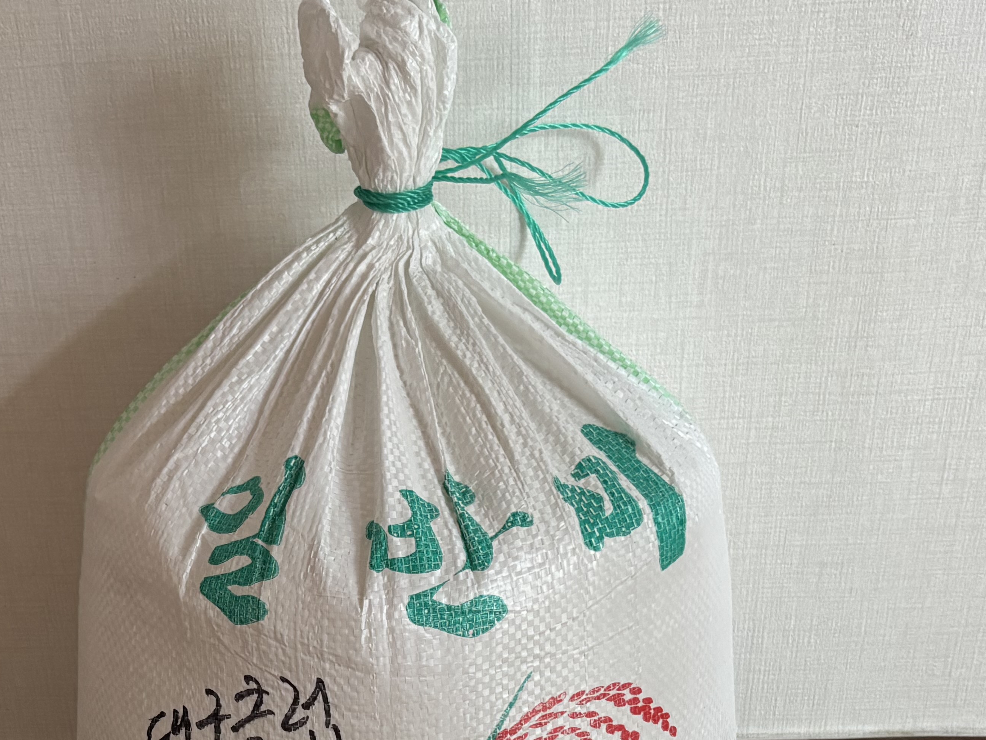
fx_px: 1624
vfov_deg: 24.8
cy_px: 689
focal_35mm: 57
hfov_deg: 33.4
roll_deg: +4.5
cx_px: 307
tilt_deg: -35.2
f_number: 1.6
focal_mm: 5.96
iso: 250
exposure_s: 1/60
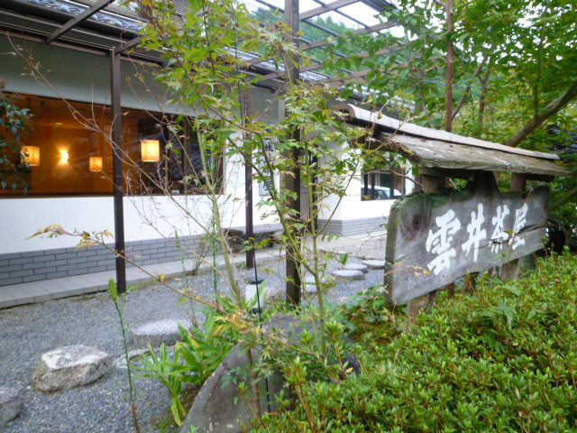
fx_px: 417
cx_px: 288
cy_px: 216
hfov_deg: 69.4
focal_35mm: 25
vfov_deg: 54.9
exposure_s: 1/30
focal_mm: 4.5
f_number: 2.8
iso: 160
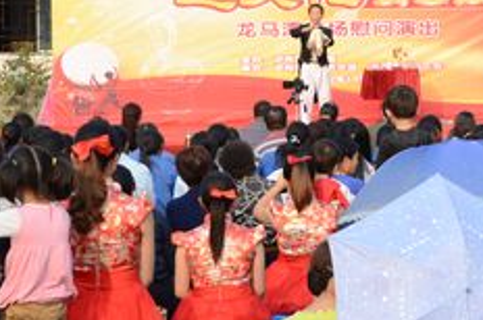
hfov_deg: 12.2
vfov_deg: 8.1
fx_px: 2251
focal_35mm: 168
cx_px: 404
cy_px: 24
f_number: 7.1
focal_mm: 52
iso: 200
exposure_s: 1/200
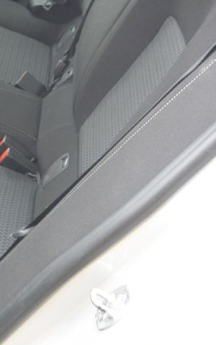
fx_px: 687
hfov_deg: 16.5
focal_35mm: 73
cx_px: -91
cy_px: 95
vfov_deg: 27.9
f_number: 3.8
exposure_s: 1/30
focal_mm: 11.8
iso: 800
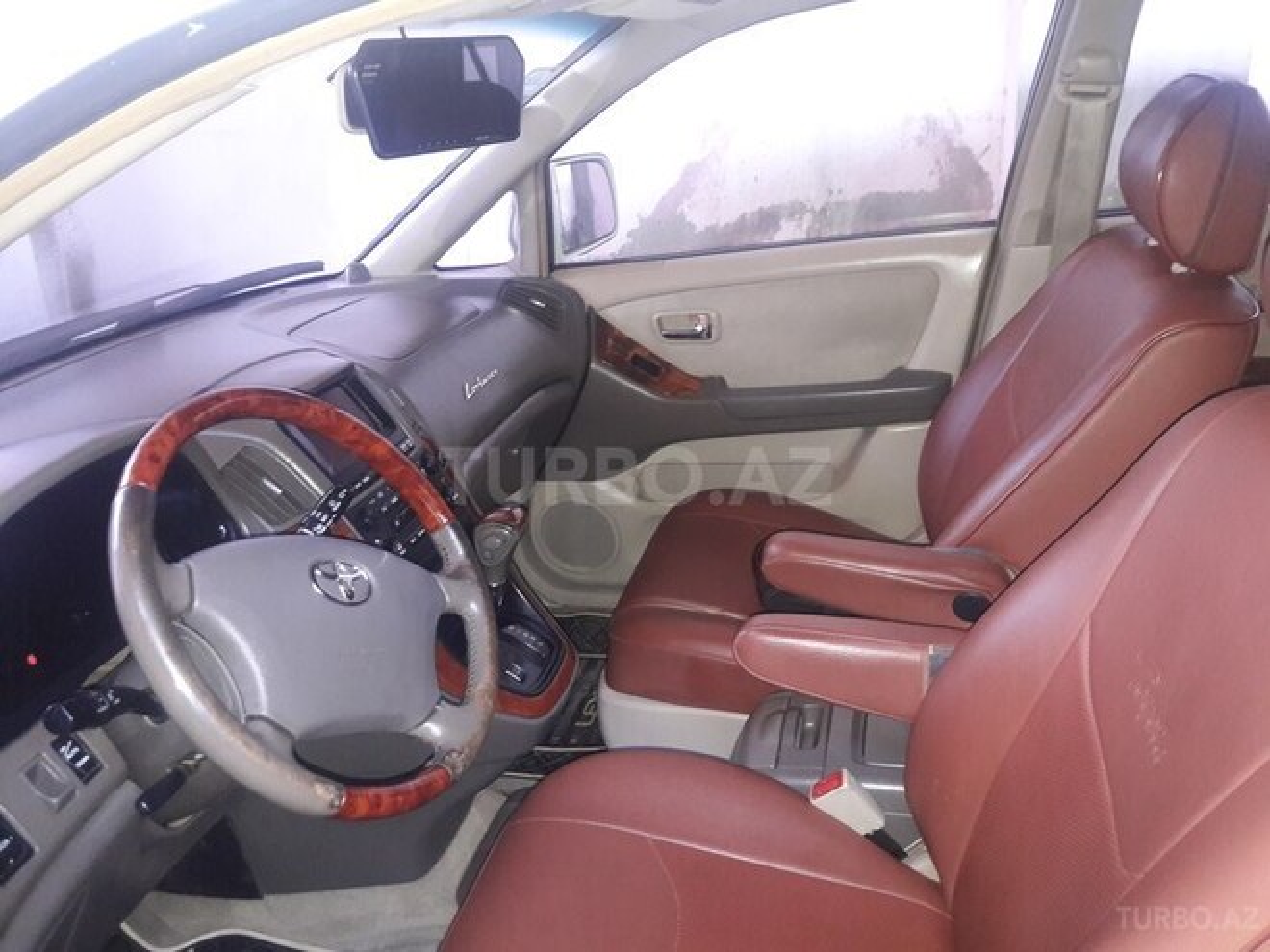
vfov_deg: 49.7
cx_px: 635
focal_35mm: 28
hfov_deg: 63.4
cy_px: 476
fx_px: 1027
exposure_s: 1/17
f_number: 1.9
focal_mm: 3.7
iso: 250
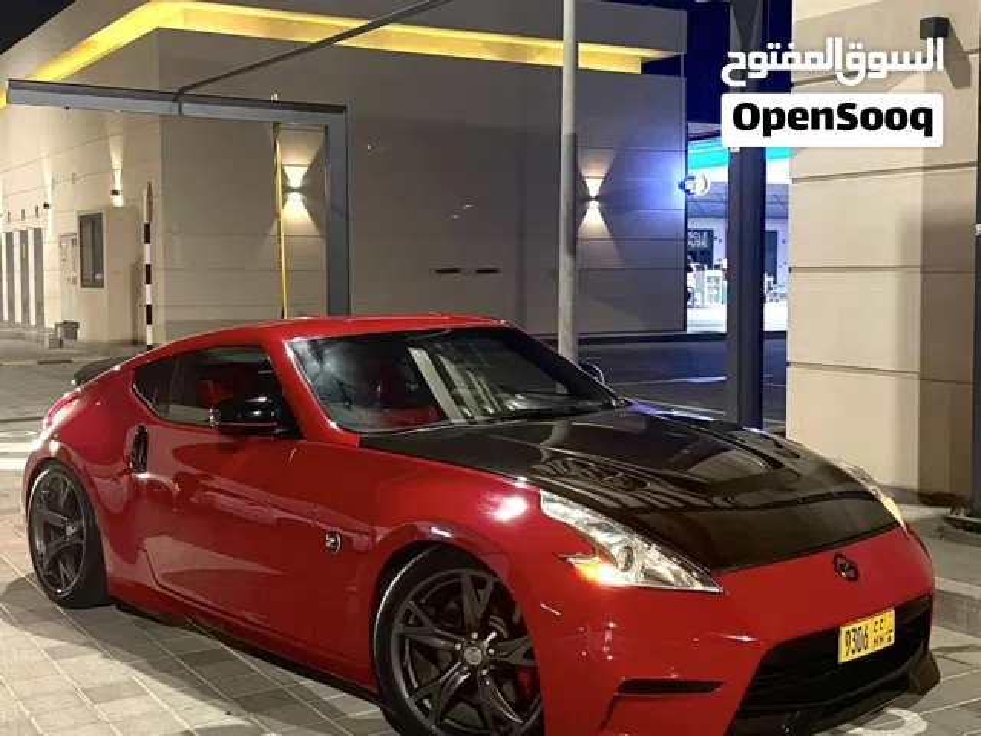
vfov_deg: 53.1
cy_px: 368
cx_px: 490
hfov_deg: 67.3
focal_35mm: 26
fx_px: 737
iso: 500
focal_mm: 4.2
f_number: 1.6
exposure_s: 1/38
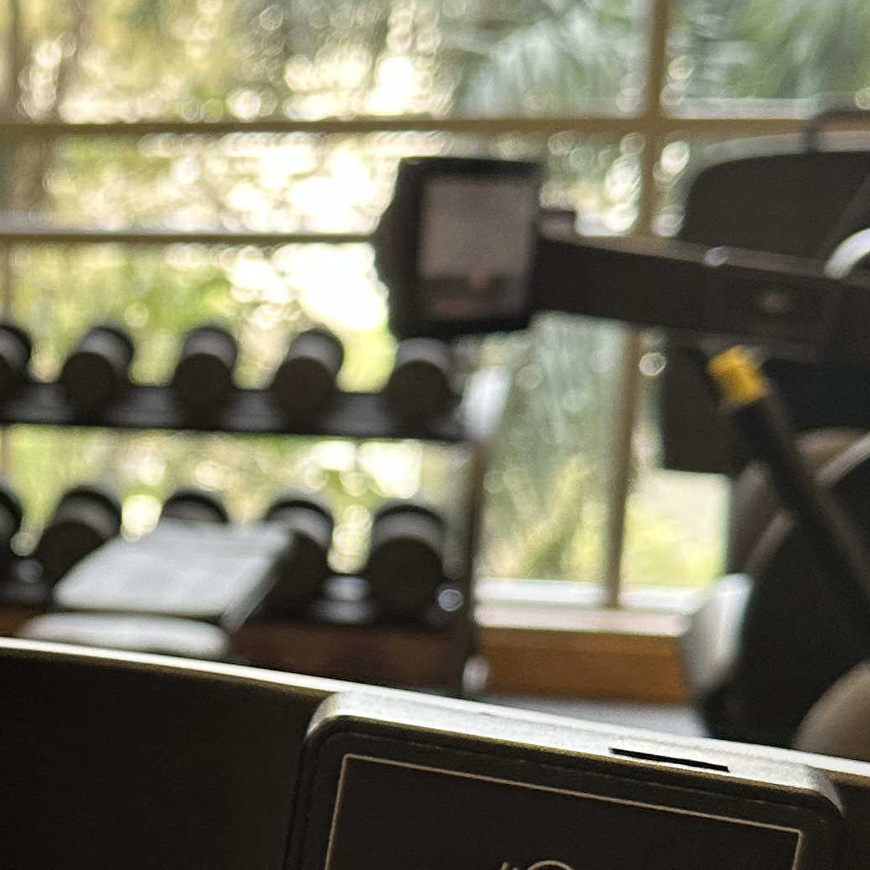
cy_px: 703
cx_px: -172
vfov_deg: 20.9
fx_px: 2332
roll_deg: +0.1
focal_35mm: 82
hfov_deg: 19.9
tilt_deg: -12.8
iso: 200
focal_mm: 6.86
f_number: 1.78
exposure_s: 1/120
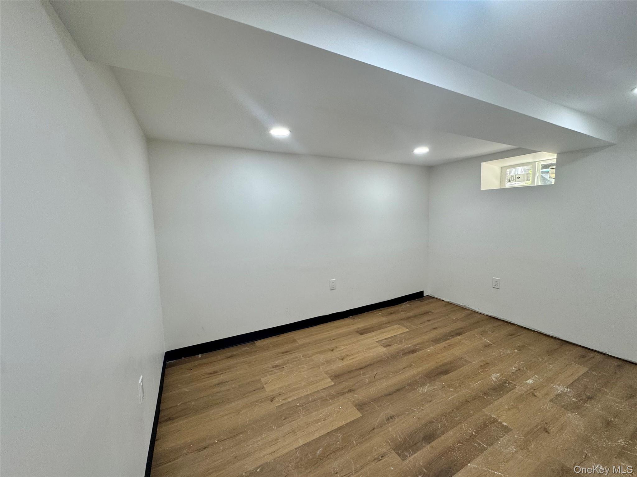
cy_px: 238
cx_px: 318
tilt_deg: -5.4
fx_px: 258
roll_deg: +1.7
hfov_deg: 102.1
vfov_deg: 85.7
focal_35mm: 14
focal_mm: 2.22
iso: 100
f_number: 2.2
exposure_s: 1/120
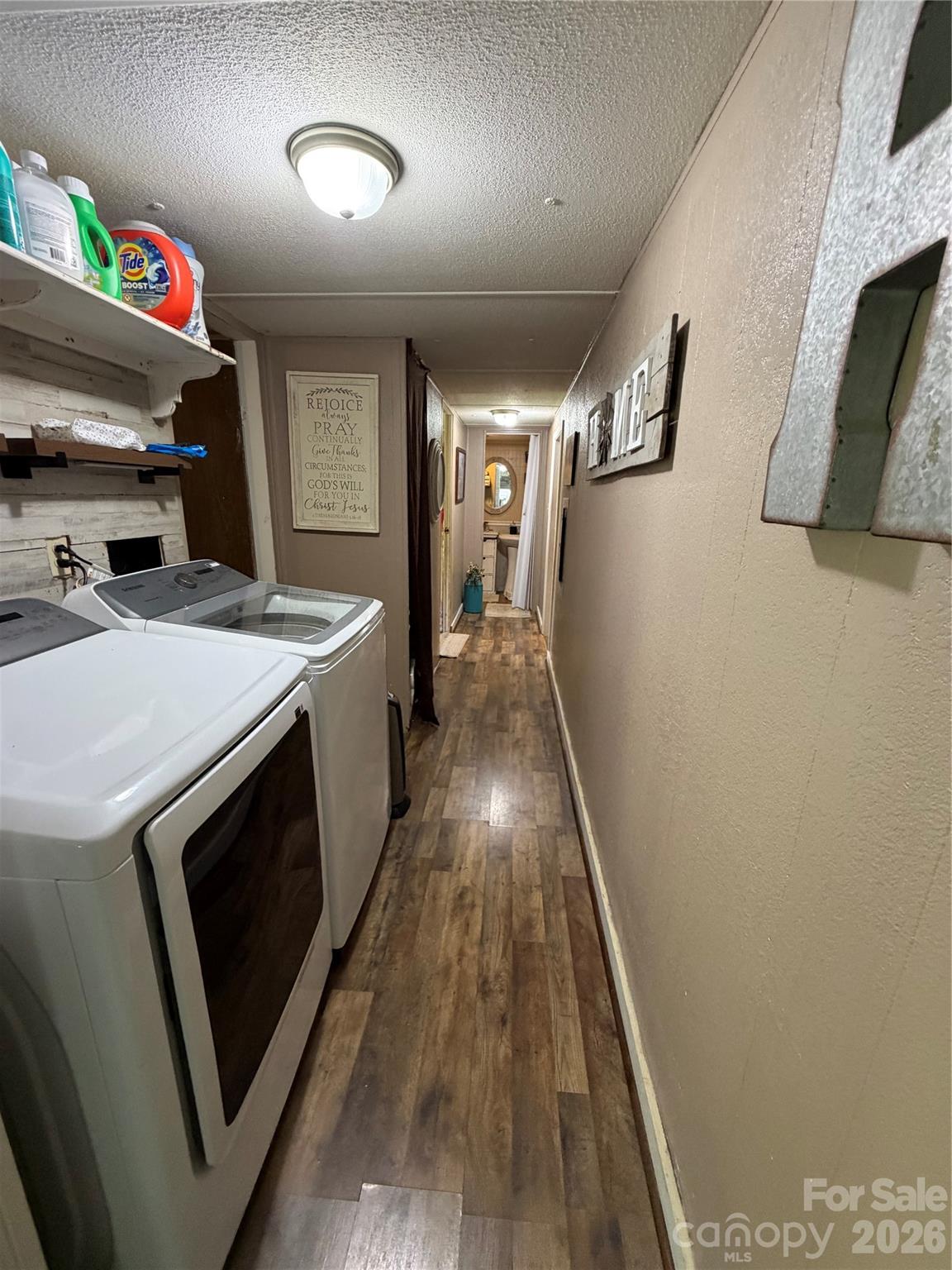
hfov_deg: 85.7
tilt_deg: -13.8
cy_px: 635
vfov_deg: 102.1
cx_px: 476
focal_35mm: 14
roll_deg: -1.0
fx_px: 513
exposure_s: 1/60
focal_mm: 2.22
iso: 400
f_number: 2.2
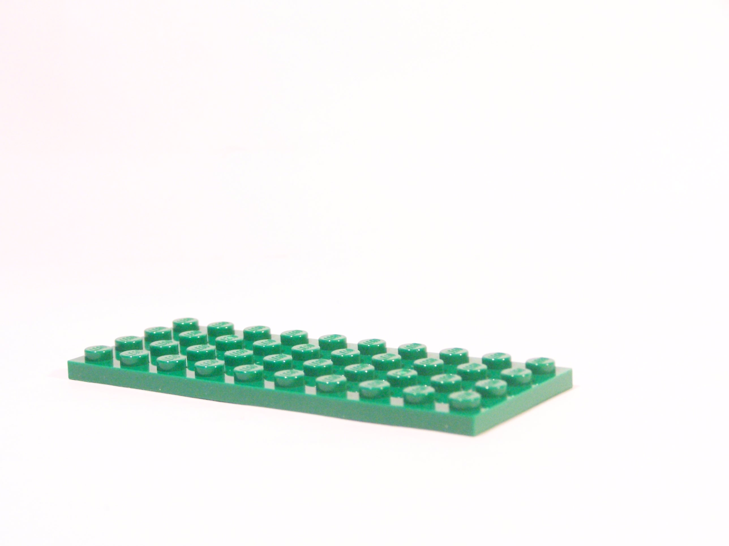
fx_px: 1727
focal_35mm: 82
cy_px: 273
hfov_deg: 23.8
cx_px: 364
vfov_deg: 18.0
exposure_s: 1/30
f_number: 3.6
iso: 400
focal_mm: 13.7
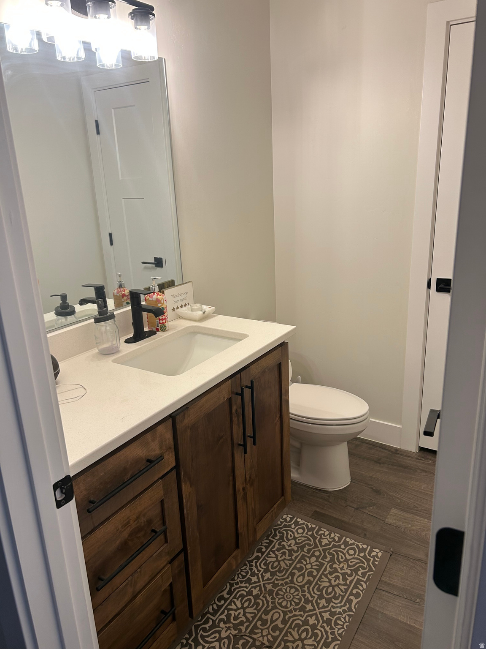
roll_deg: +2.3
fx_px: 487
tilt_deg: -16.4
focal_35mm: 26
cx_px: 243
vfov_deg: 67.3
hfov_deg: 53.1
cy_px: 324
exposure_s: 1/120
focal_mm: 5.7
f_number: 1.5
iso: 100
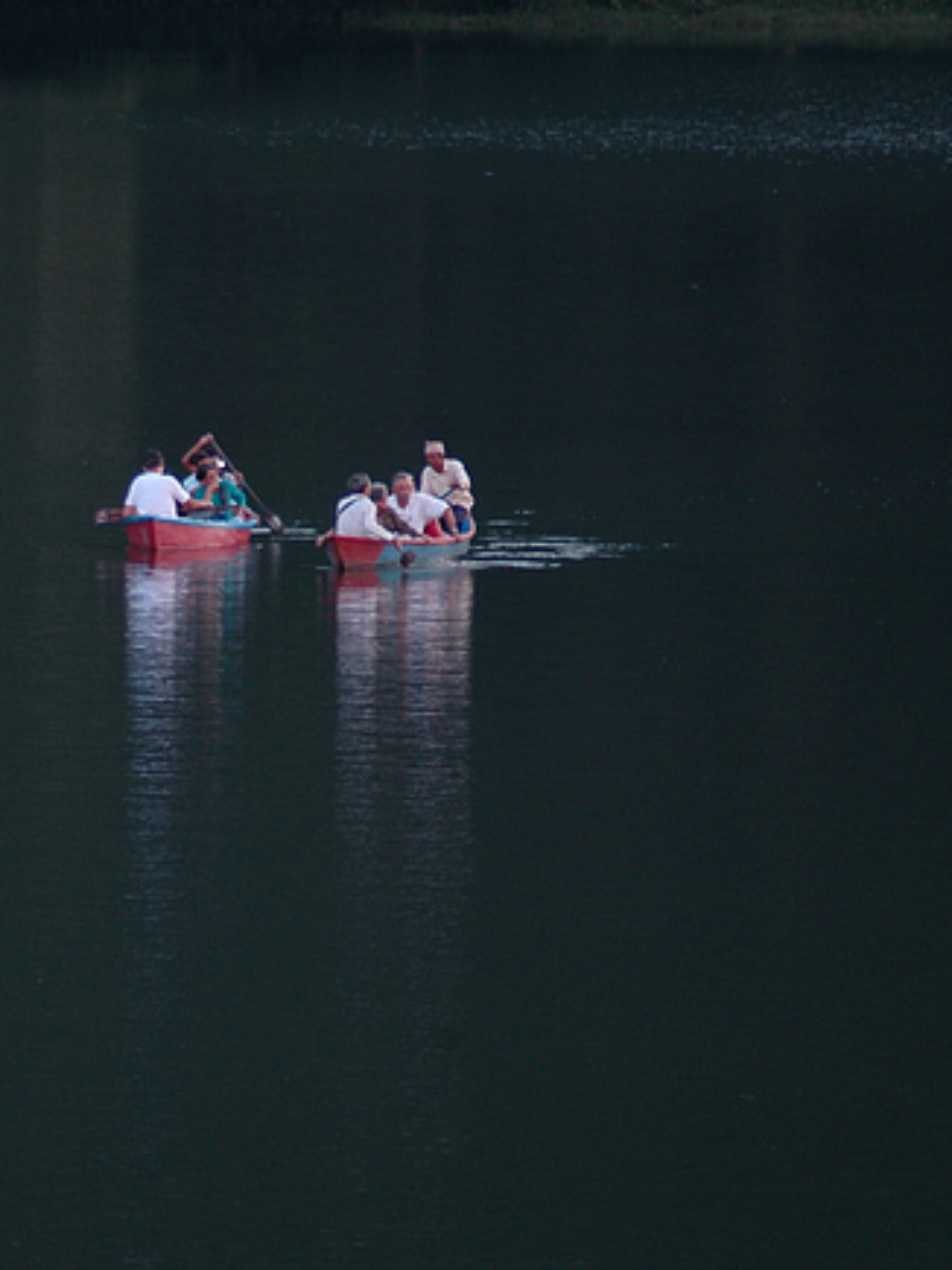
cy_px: 670
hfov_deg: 2.1
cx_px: 76
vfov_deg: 2.8
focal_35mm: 696
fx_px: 25534
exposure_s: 1/125
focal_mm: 300
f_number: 5.6
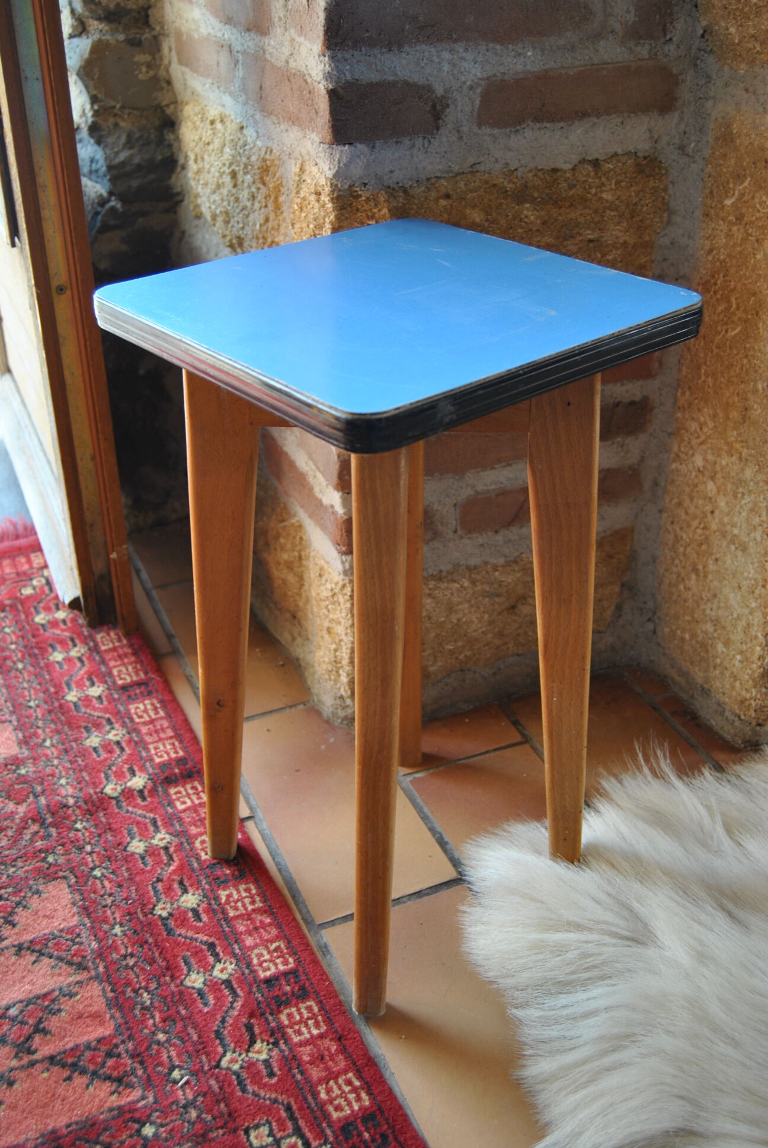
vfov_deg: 49.5
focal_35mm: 39
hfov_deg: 34.3
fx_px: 1244
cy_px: 574
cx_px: 384
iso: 200
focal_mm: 26
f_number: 4.5
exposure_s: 1/80
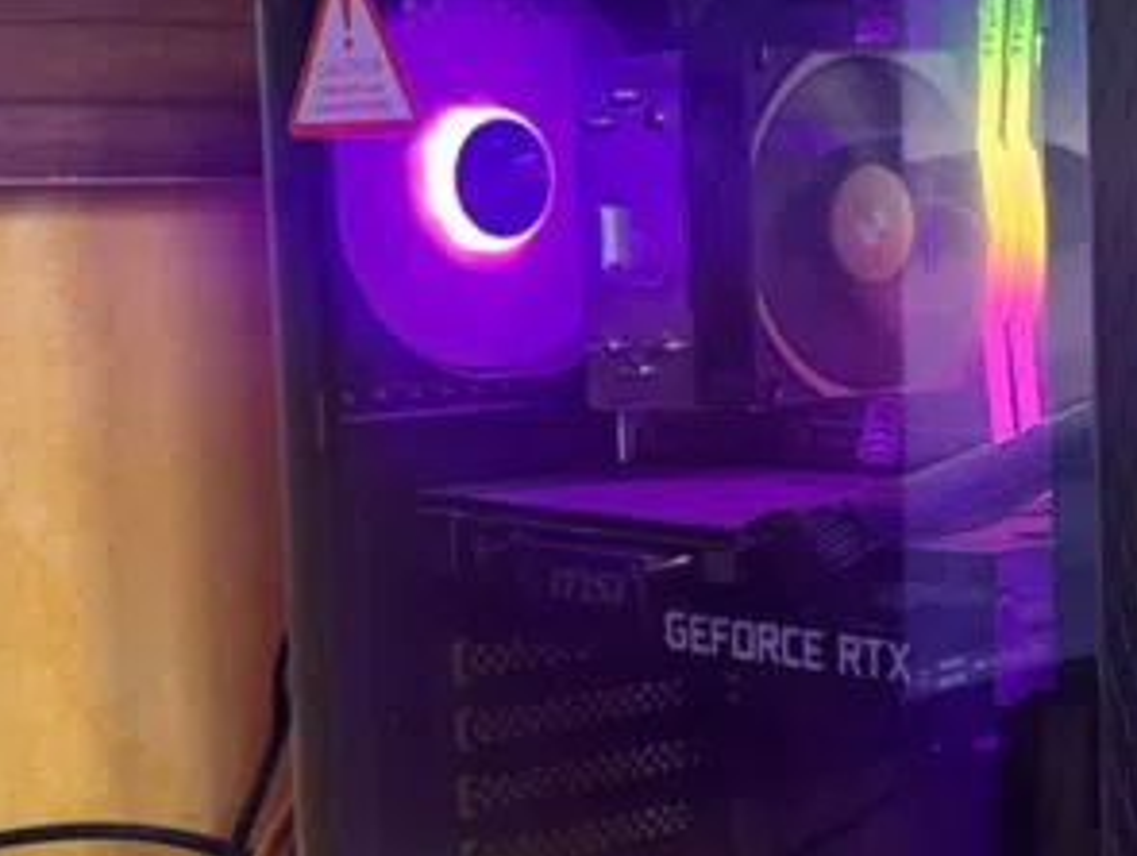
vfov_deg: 28.1
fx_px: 1710
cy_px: 490
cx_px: 971
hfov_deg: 35.1
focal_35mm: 52
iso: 1000
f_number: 1.78
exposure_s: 1/40
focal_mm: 6.76
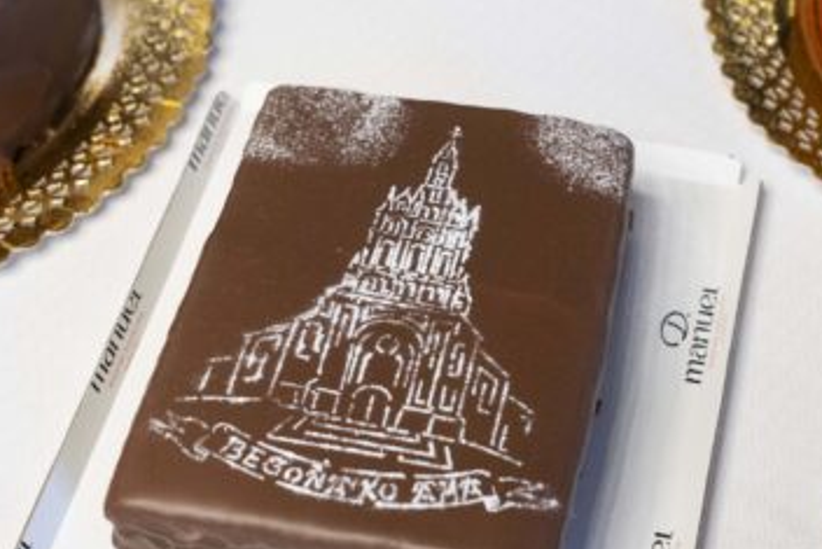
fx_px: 2079
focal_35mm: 91
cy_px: 278
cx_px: 418
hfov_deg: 22.4
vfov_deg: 15.0
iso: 3200
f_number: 5.6
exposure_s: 1/100
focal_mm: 46
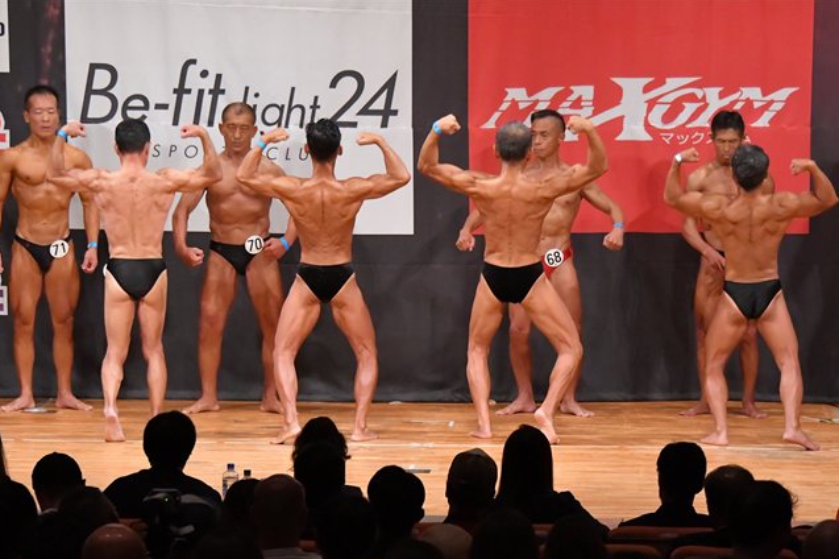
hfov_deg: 10.8
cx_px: 448
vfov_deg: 7.2
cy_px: 339
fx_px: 4449
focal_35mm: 191
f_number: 5.6
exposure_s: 1/400
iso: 9000
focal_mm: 105
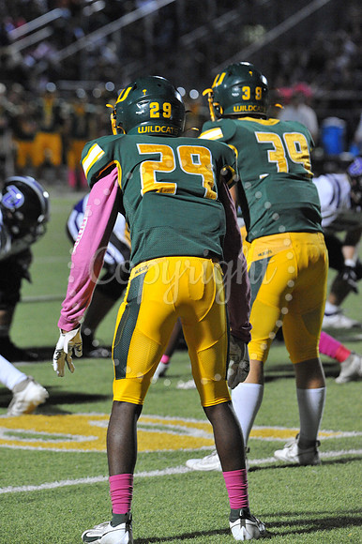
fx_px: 3926
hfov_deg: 5.3
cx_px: 181
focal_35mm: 260
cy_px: 272
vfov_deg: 7.9
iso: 6400
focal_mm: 260
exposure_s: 1/200
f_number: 8
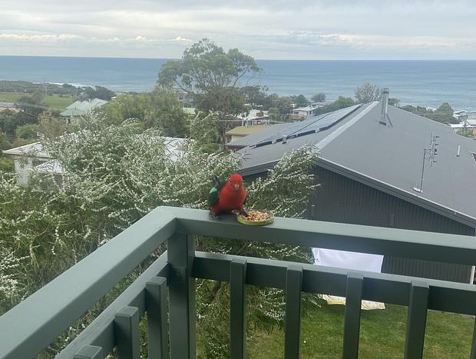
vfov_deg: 53.2
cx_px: 238
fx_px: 358
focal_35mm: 26
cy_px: 180
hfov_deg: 67.2
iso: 32
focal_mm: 4.25
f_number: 1.8
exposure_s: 1/1464
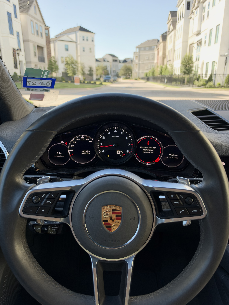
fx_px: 212
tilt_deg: -18.7
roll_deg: +0.7
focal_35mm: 24
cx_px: 114
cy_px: 152
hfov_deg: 56.8
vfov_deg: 71.6
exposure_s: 1/196
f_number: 1.8
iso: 100
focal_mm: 6.93
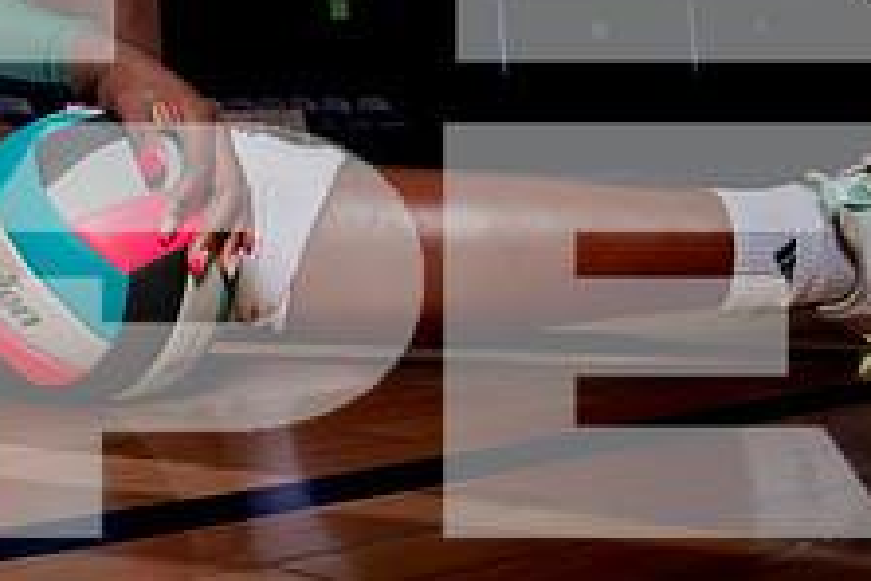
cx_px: -90
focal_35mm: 65
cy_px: -143
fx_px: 1573
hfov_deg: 28.2
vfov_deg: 19.5
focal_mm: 24
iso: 250
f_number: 5.6
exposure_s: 1/200
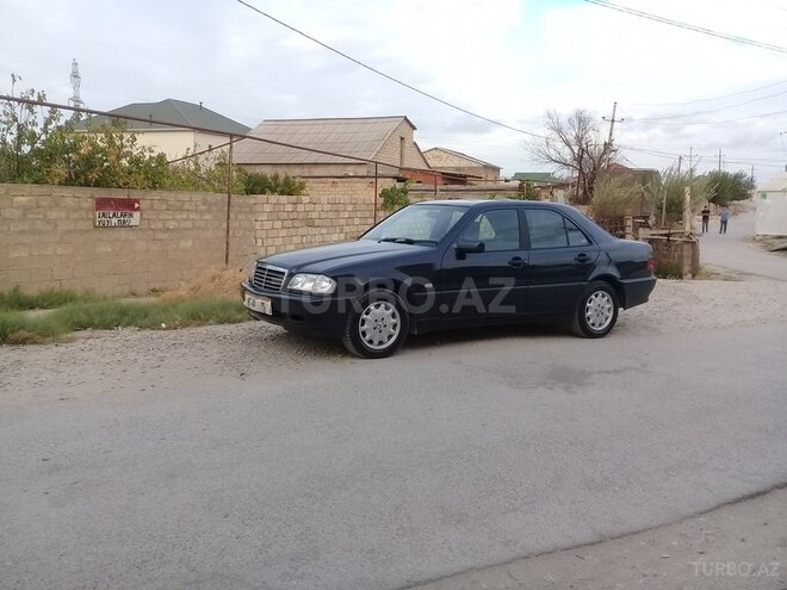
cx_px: 394
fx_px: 705
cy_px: 295
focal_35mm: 31
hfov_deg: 58.4
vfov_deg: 45.4
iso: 64
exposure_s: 1/100
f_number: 2.2
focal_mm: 3.3
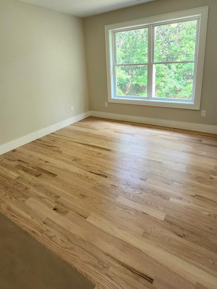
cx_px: 101
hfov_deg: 65.9
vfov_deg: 79.8
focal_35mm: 20
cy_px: 104
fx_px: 167
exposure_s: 1/60
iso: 125
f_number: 2.2
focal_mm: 1.74
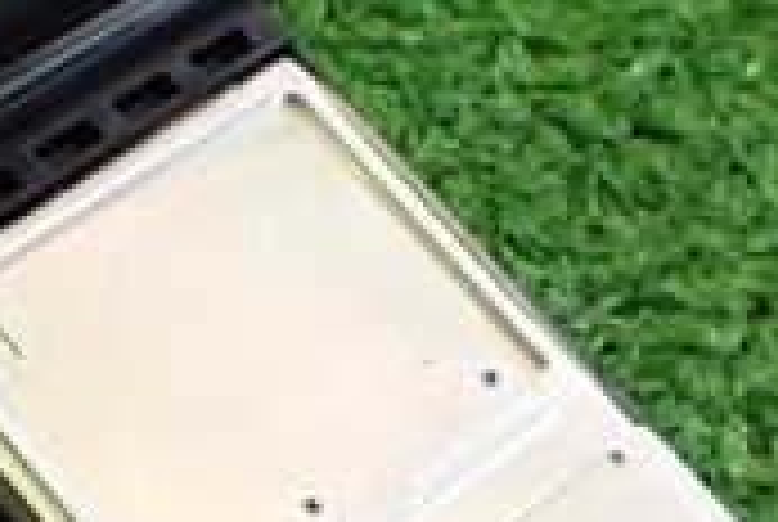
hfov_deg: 18.8
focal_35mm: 108
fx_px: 2338
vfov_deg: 12.7
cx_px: 225
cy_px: 400
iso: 800
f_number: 2.3
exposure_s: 1/80
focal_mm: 5.4
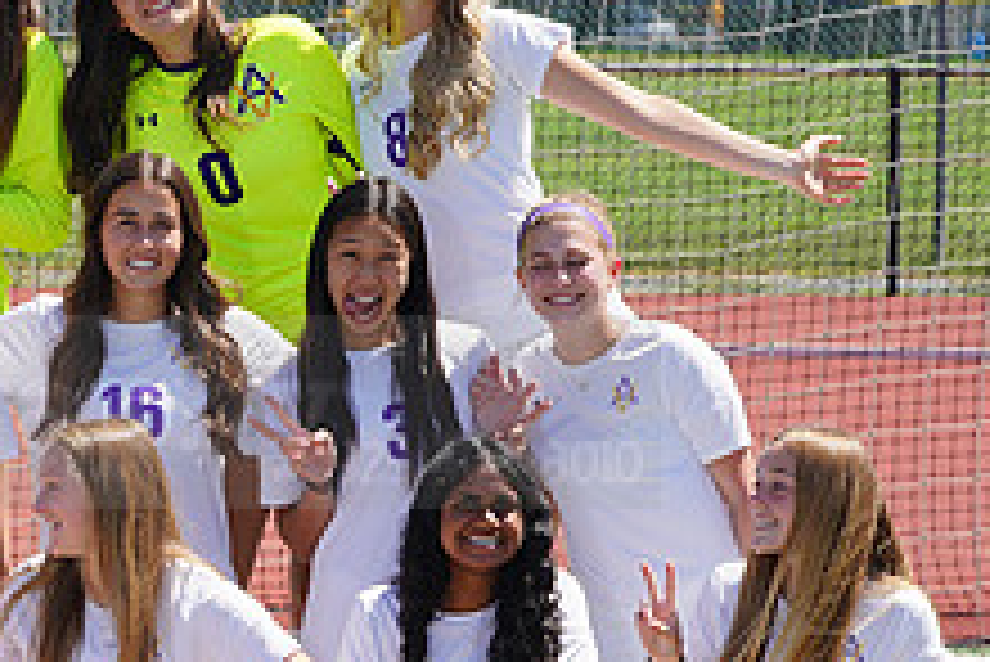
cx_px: -212
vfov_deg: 3.4
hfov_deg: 5.1
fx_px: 11007
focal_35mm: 400
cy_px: 374
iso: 200
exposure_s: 1/250
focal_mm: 152
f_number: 11
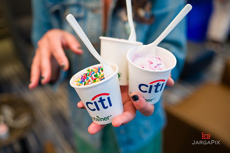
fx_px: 217
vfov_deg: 38.8
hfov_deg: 55.8
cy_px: 76
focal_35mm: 34
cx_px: 115
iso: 1000
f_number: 3.2
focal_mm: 34
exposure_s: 1/320
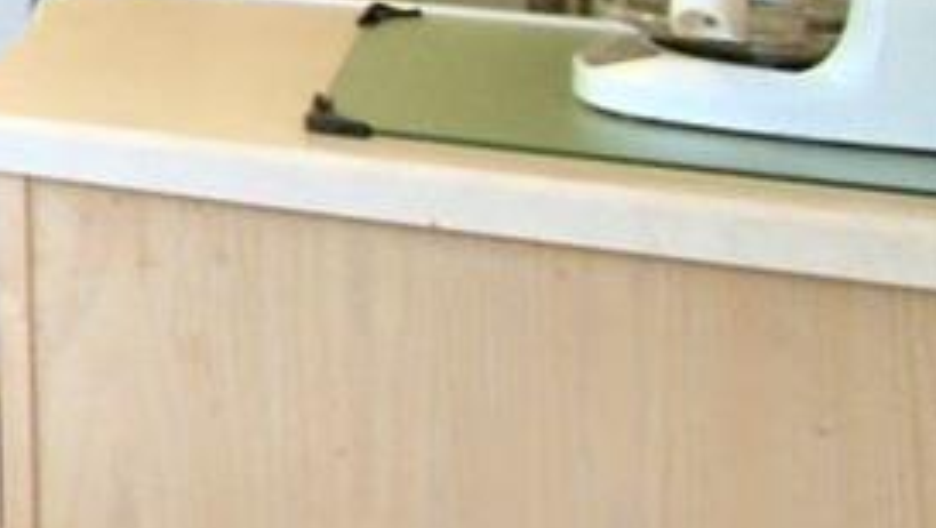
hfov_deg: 12.0
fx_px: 2285
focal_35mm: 92
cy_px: -526
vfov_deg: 11.8
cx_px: -1786
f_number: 4.5
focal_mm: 10
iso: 200
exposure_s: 1/250
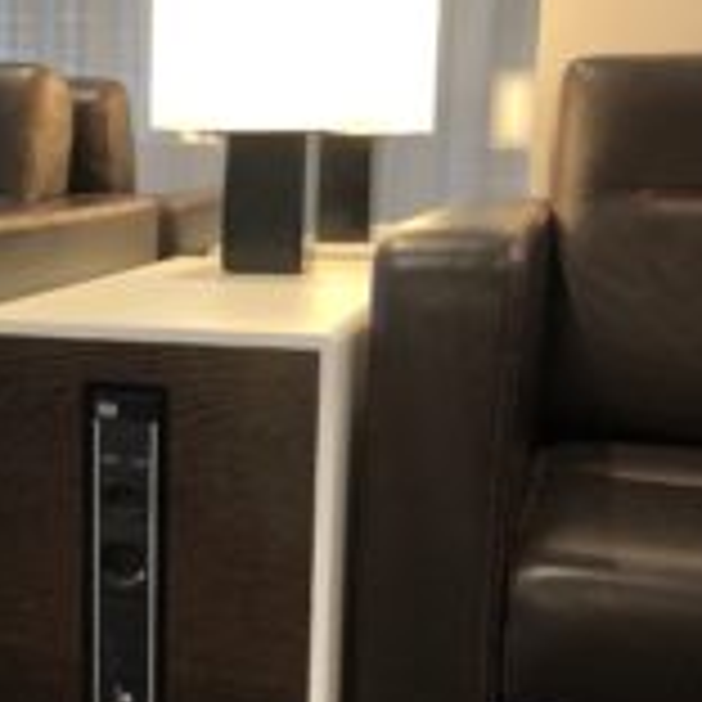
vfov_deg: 29.9
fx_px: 1308
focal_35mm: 57
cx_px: 72
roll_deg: +0.6
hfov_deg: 28.9
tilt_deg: -11.1
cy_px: 436
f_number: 1.8
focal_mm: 4
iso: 25
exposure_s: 1/33
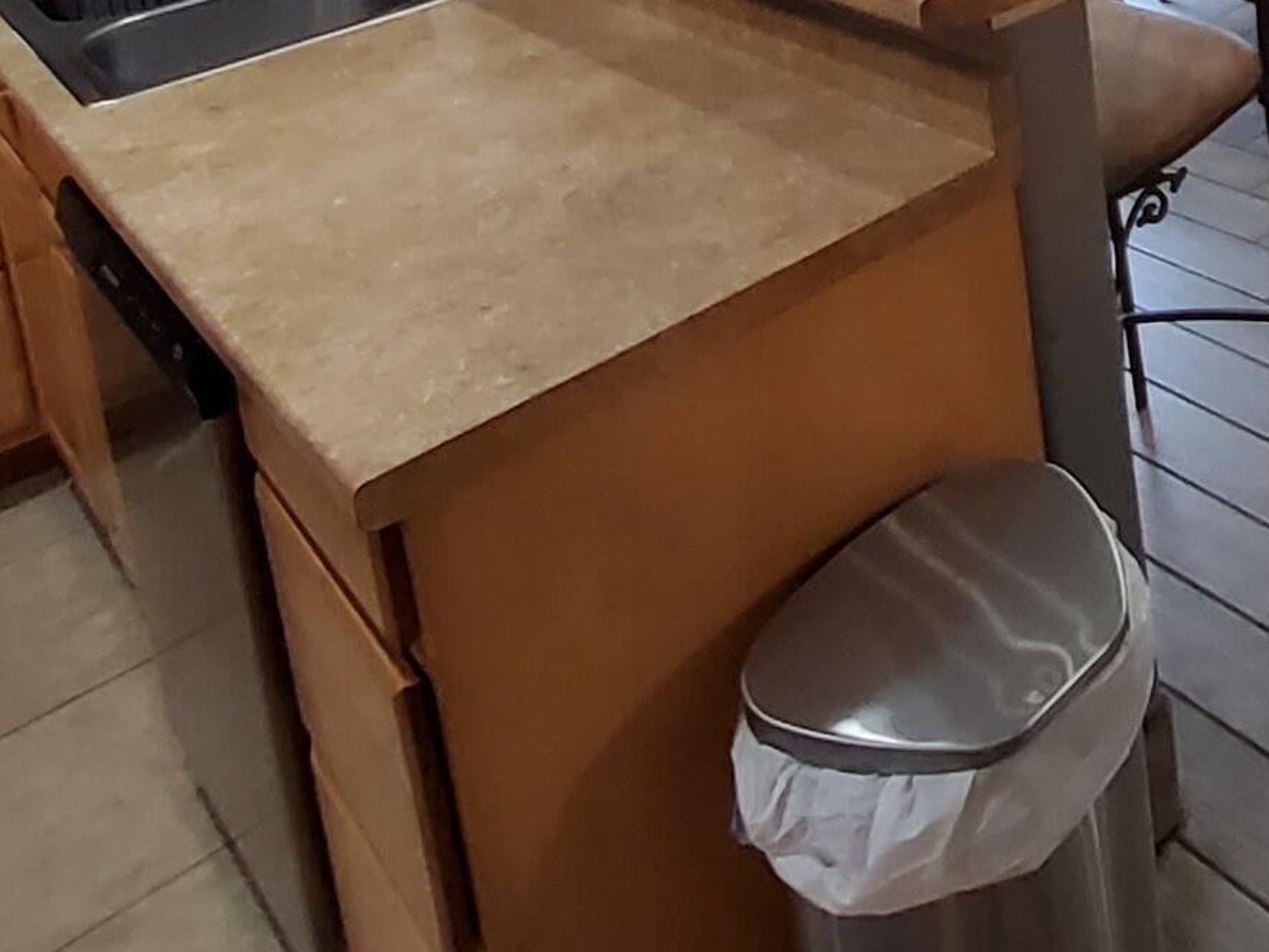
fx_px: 1393
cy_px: -333
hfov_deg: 43.4
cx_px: 1209
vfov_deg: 29.3
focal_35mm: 38
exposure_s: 1/60
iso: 200
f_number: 2.2
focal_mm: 1.13
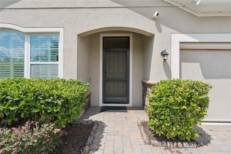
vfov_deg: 73.7
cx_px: 116
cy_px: 77
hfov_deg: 96.7
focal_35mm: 16
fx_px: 103
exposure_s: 1/5000
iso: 3200
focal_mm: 16
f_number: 10
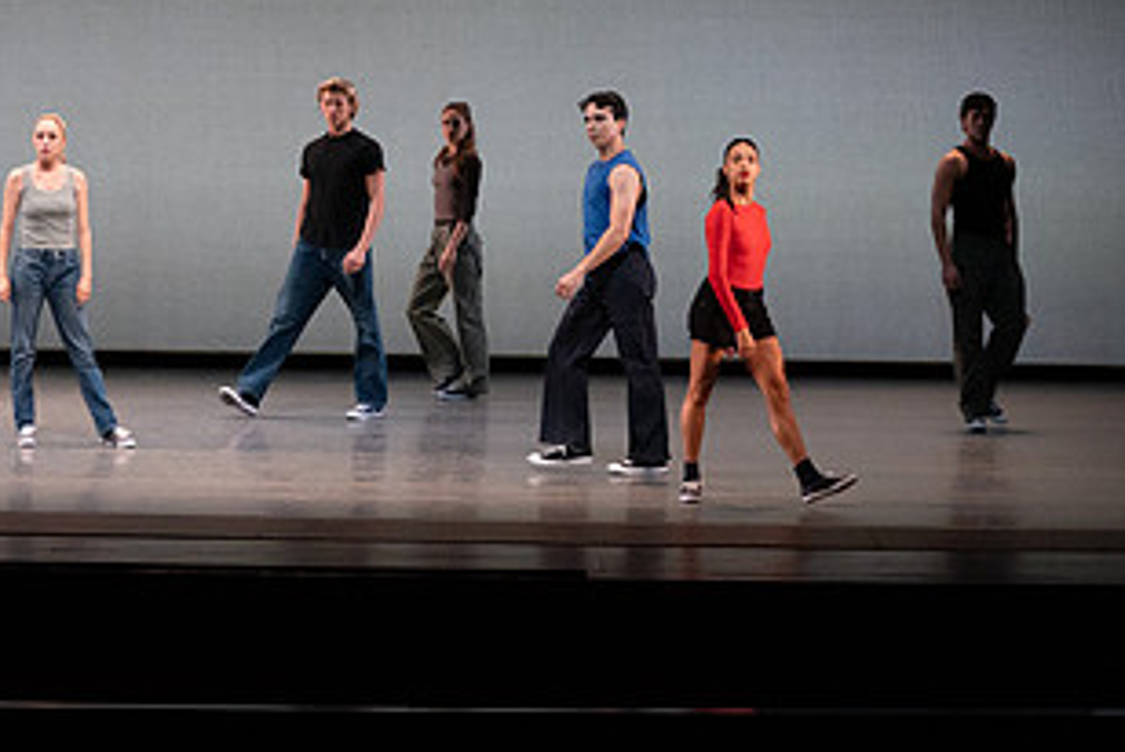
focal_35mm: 160
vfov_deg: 8.6
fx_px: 5005
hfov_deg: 12.7
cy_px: 166
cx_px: 146
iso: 6400
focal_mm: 85
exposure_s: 1/500
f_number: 7.1
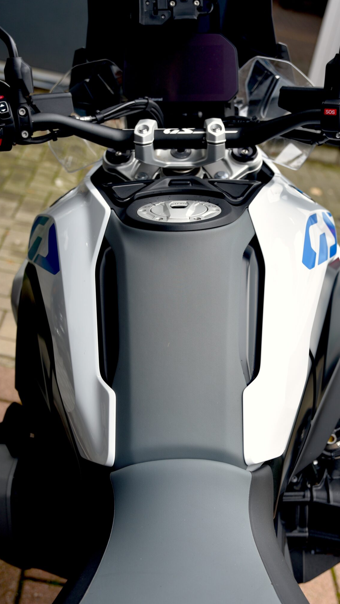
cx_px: 184
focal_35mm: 53
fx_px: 849
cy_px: 337
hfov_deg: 22.6
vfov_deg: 39.1
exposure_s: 1/60
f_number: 4
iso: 200
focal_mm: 40
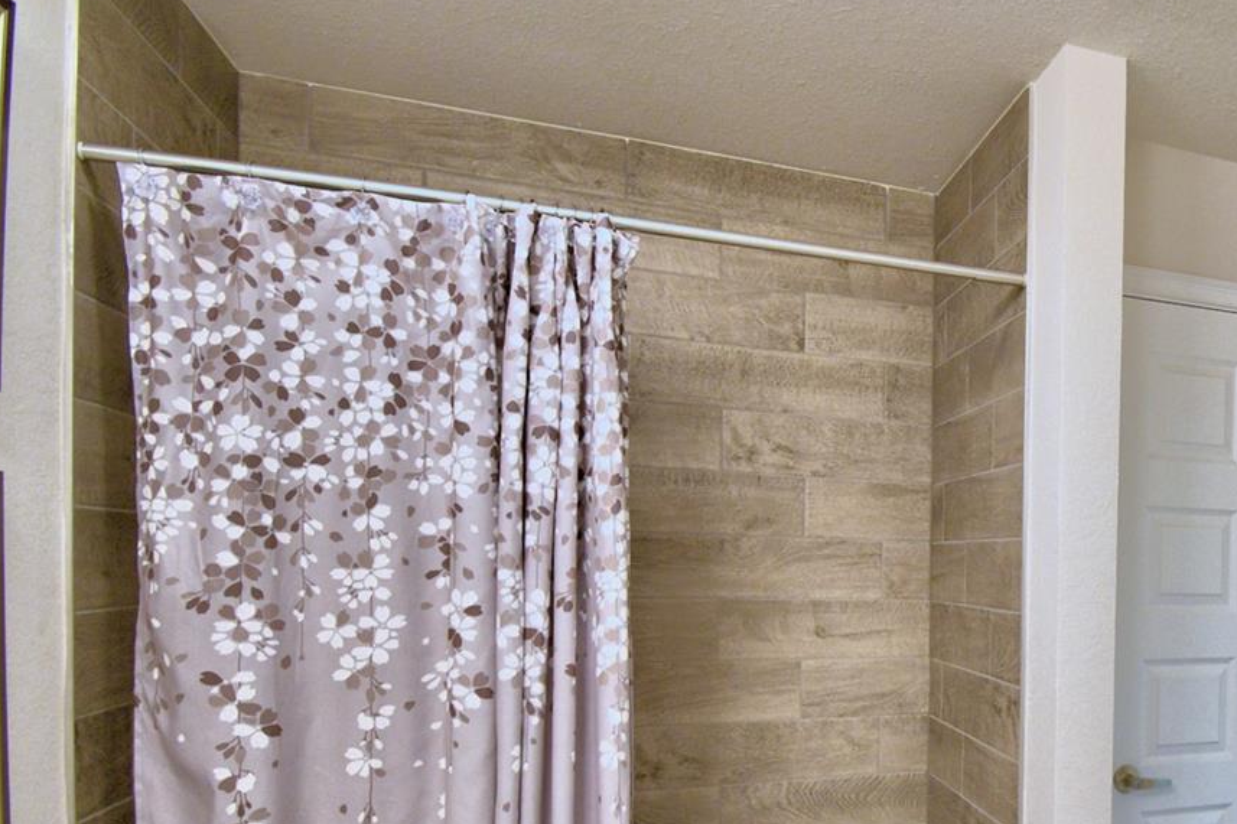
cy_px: 608
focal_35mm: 28
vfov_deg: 45.0
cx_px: 1137
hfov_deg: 55.7
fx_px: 962
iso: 400
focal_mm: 10
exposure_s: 1/40
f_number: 4.5
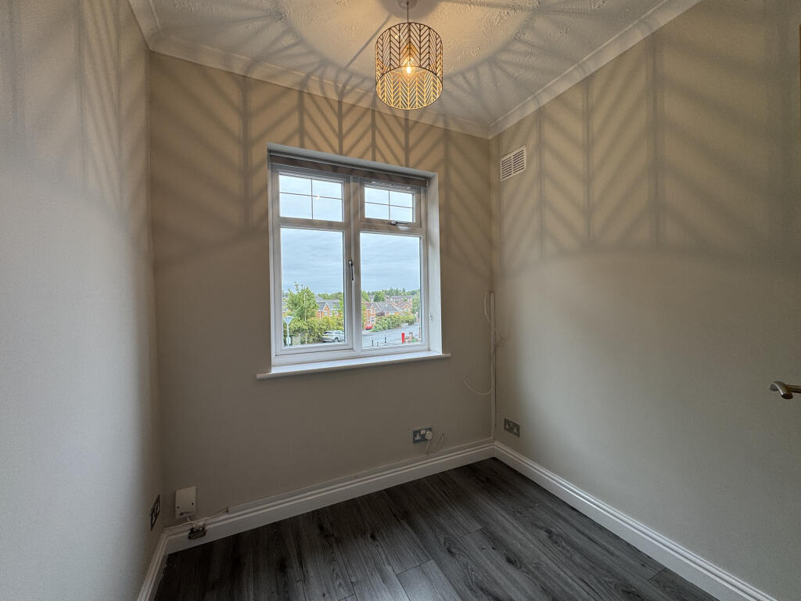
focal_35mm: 14
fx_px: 324
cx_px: 400
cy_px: 300
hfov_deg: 102.1
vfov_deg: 85.7
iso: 64
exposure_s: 1/100
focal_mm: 2.22
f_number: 2.2
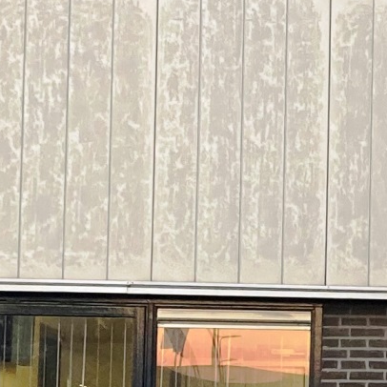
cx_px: 491
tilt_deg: +4.0
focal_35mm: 172
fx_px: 2176
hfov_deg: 10.0
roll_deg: -1.2
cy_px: 276
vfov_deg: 10.2
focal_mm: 3.99
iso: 80
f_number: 1.8
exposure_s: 1/121
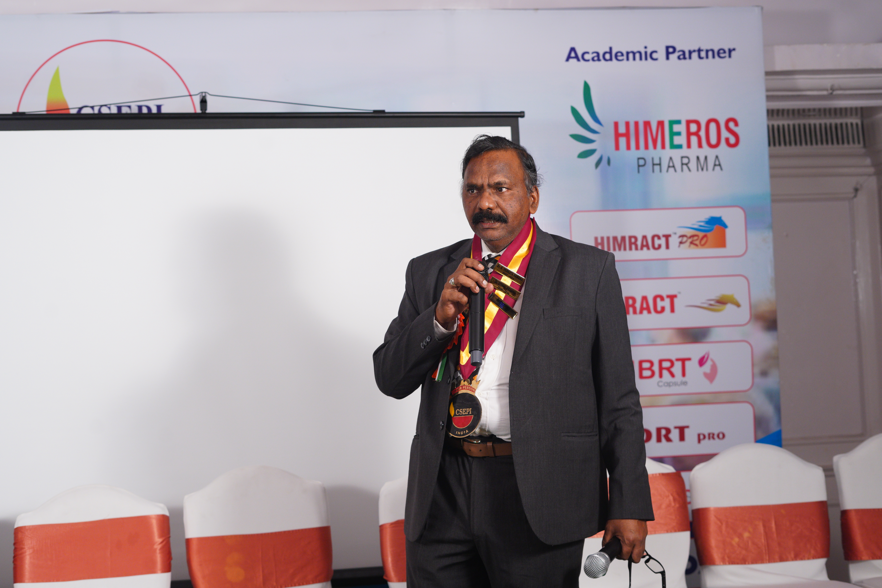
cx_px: 441
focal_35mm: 50
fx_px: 1225
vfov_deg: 27.0
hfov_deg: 39.6
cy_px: 294
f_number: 4.5
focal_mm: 50
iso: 1250
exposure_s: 1/160
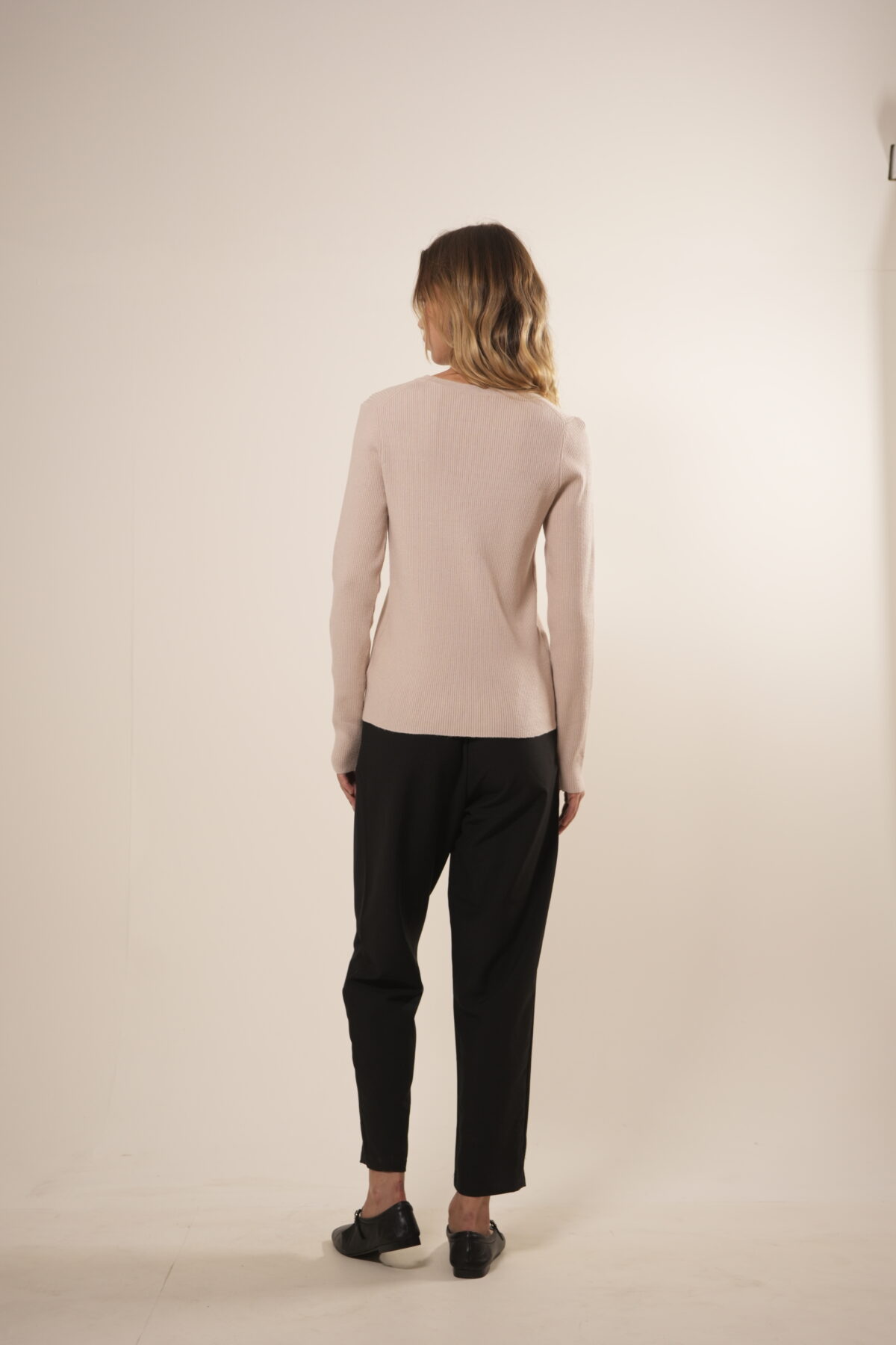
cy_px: 672
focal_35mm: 50
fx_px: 1867
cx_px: 448
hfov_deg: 27.0
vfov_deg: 39.6
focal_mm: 50
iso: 640
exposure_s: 1/100
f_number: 3.5
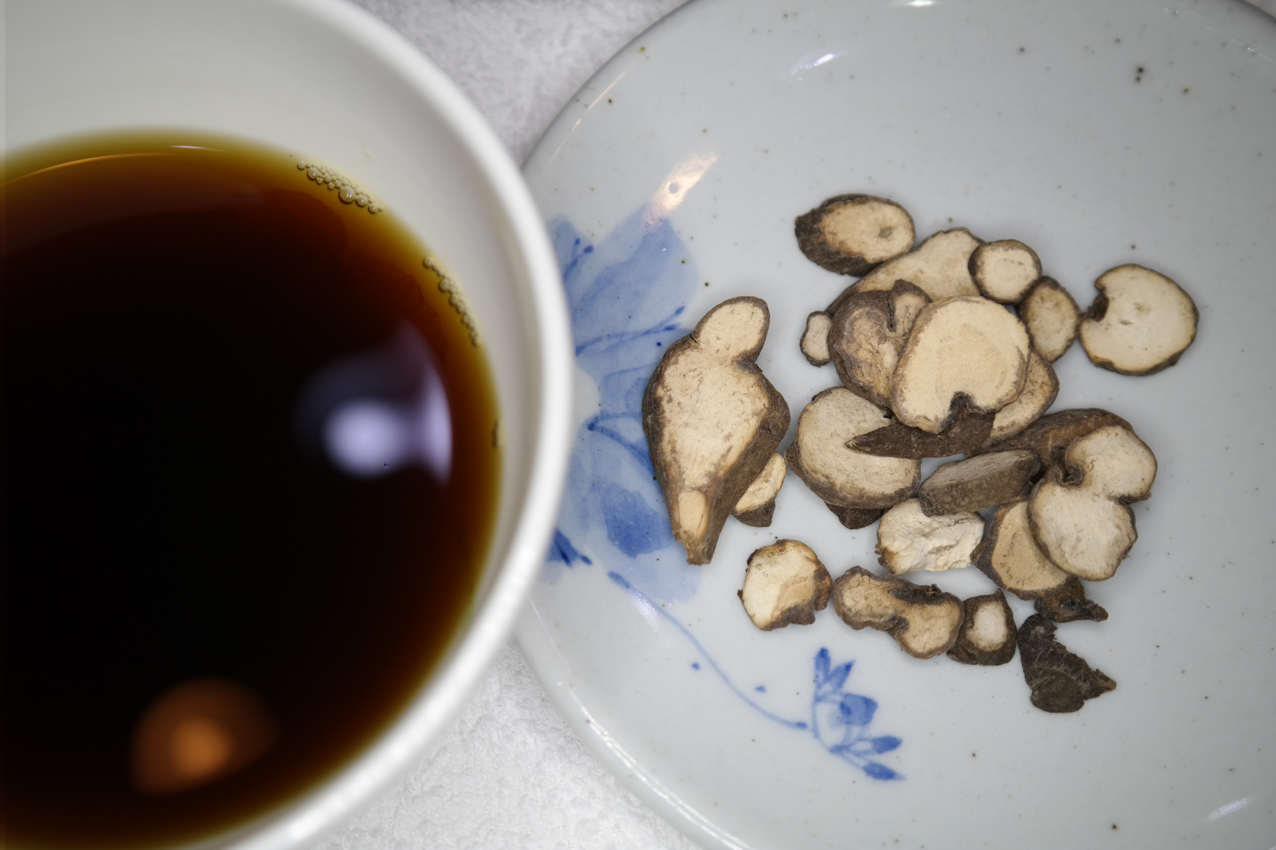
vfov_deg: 27.0
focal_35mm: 50
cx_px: 638
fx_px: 1772
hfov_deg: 39.6
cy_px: 425
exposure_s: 1/125
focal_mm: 33
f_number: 4.5
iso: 200
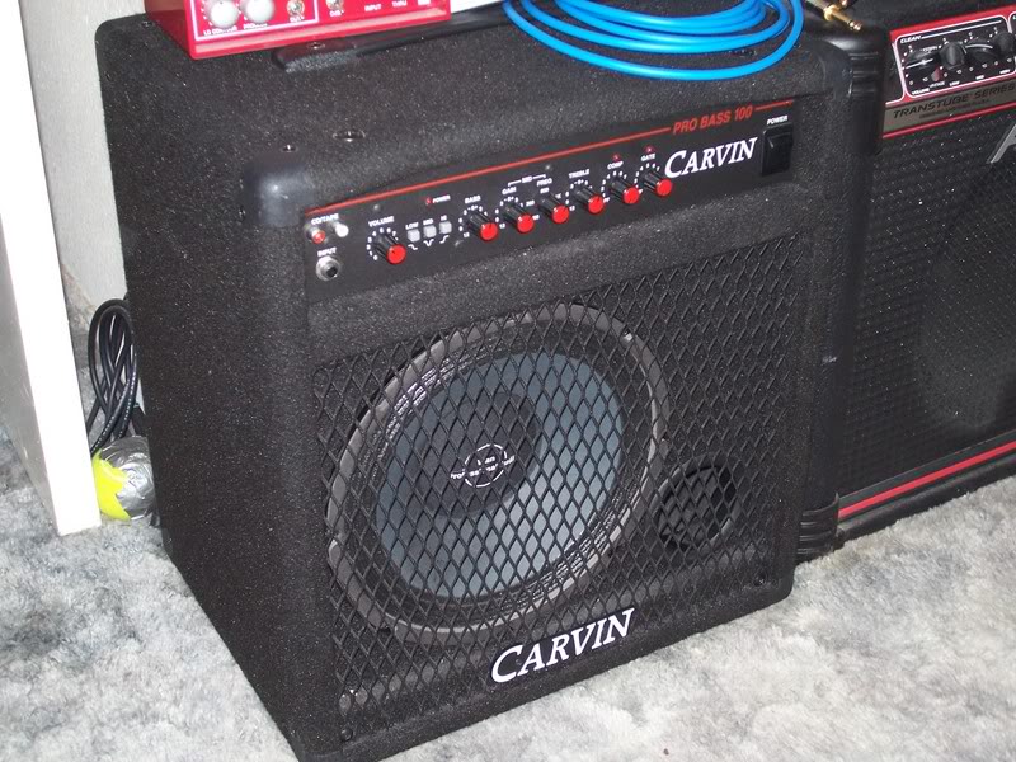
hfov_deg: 36.2
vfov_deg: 27.5
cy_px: 381
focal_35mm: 53
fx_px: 1556
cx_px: 508
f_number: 3.4
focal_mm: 8.6
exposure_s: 1/60
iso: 125
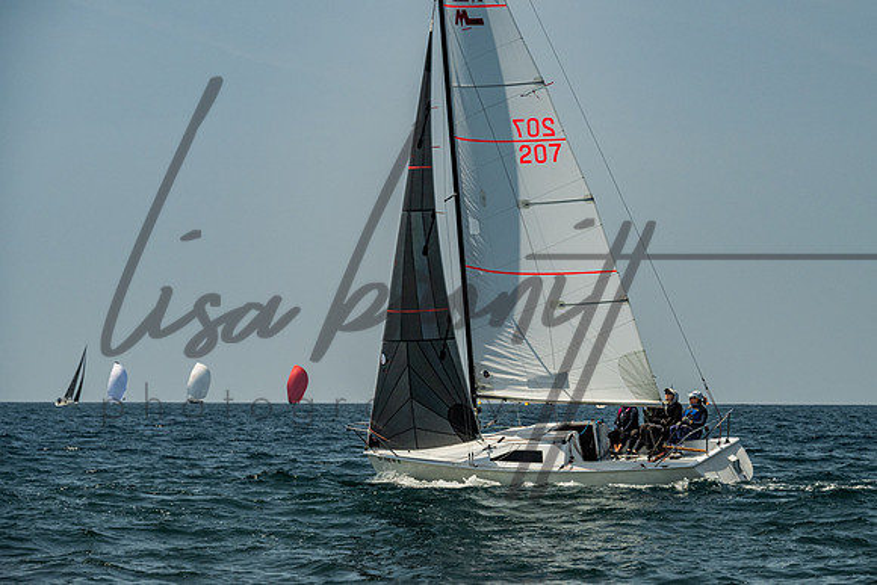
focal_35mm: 135
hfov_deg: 15.2
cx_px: 546
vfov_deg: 10.2
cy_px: 312
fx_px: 3287
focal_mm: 104
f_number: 6.3
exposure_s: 1/1600
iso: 320
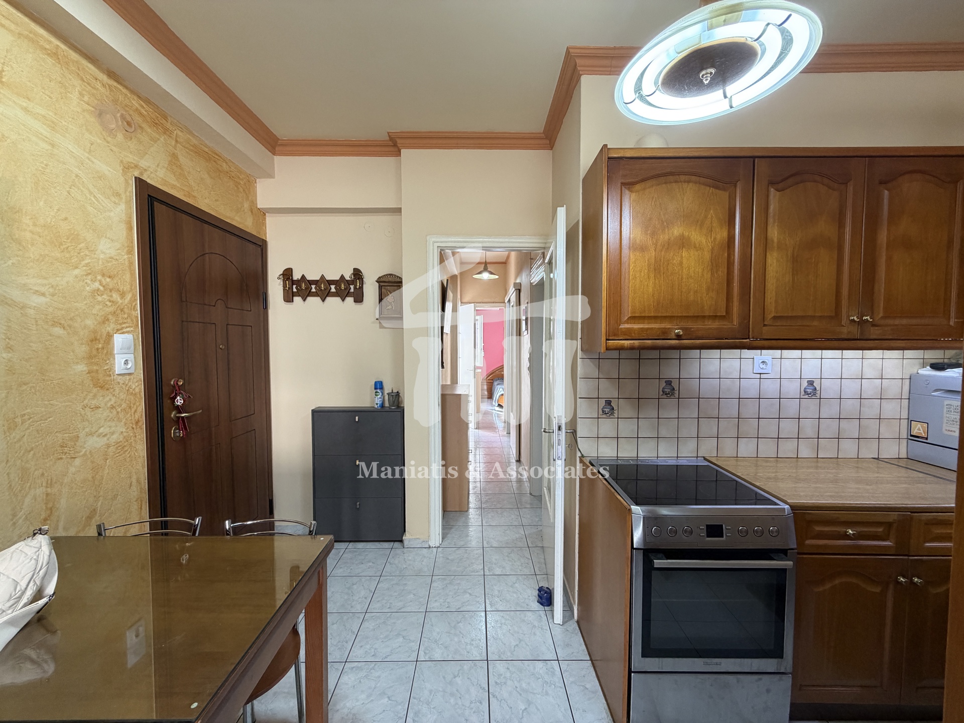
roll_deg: +0.0
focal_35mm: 14
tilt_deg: -2.7
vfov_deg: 85.7
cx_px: 482
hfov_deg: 102.1
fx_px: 390
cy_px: 362
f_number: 2.2
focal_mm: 2.22
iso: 250
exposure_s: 1/100
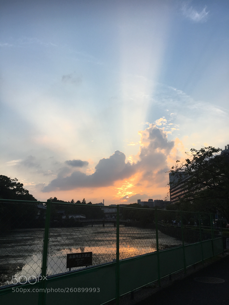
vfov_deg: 61.7
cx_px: 114
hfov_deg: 48.2
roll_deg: -0.8
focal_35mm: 29
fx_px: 256
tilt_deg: +16.2
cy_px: 152
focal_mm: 4.15
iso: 25
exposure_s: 1/615
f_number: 2.2
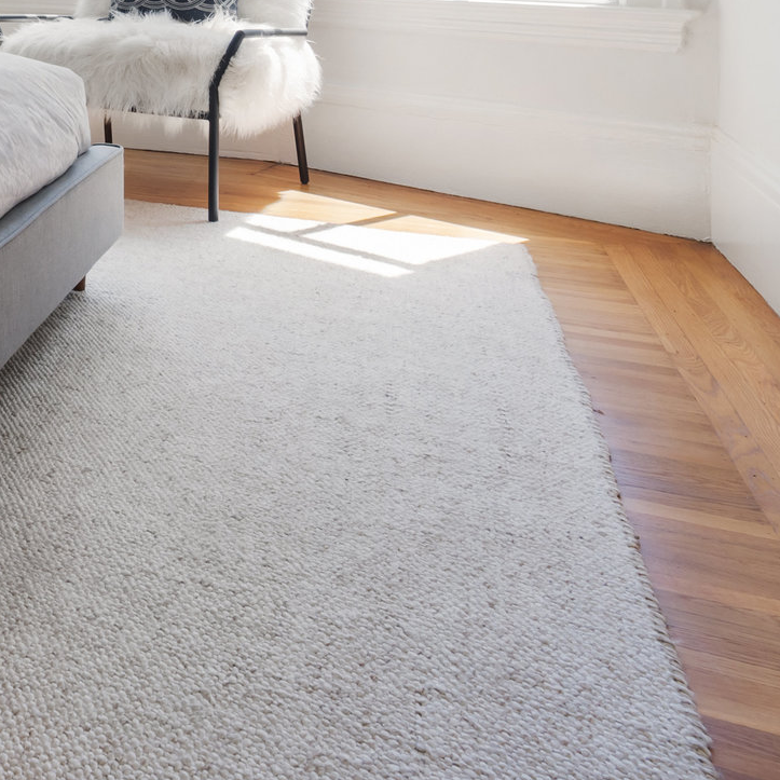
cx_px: -356
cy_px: -74
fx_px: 1198
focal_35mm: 47
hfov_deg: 26.9
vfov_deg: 31.9
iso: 400
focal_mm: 16
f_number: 9
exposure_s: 1/60
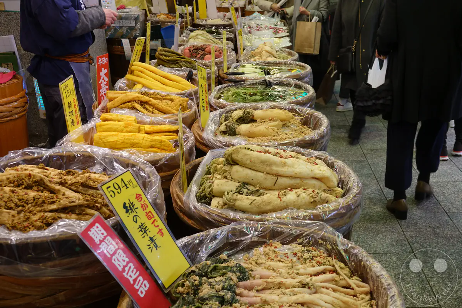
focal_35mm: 37
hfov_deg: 51.9
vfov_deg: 35.9
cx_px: 231
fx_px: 475
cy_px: 154
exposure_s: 1/40
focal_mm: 13.7
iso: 200
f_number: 3.2
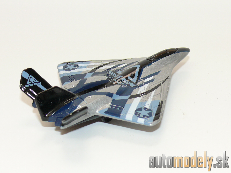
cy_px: 86
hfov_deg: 26.0
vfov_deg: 19.6
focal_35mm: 75
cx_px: 116
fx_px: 500
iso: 100
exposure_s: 1/30
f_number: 4
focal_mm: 11.3
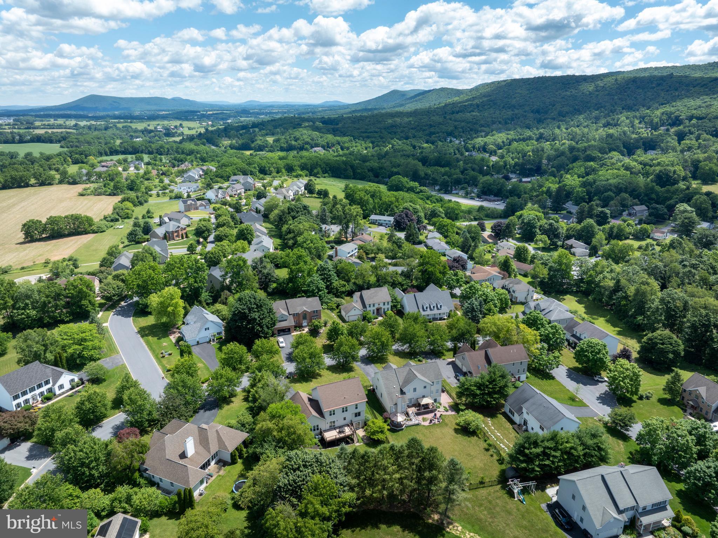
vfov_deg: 56.8
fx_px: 497
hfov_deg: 71.6
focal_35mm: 24
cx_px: 359
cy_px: 269
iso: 100
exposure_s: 1/240
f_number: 7.1
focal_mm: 12.29
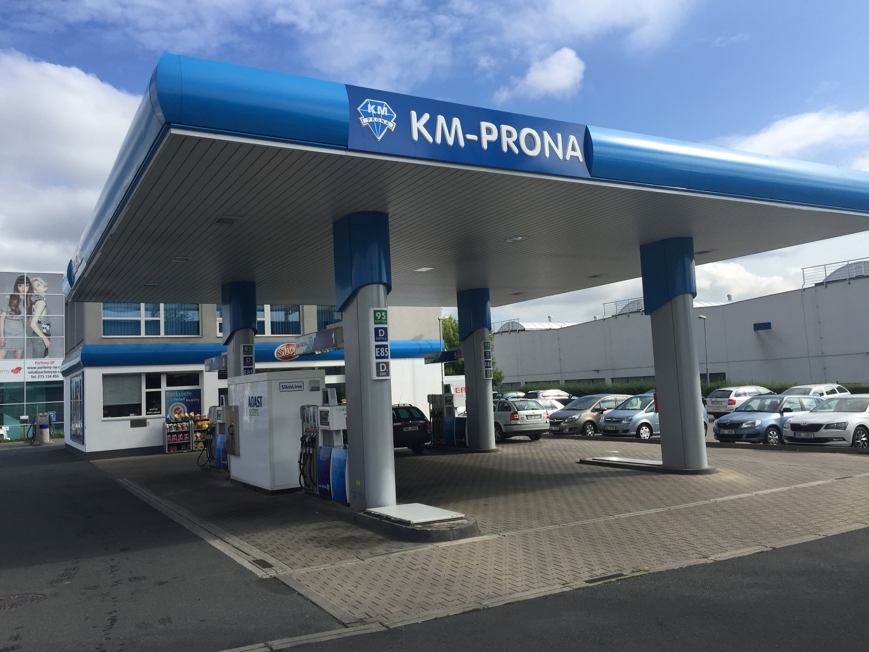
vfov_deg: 48.2
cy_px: 326
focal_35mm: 29
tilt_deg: +5.5
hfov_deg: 61.7
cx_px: 434
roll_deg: +1.4
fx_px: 728
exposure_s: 1/1883
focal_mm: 4.15
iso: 32
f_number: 2.2
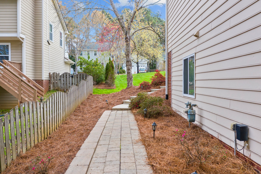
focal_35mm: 28
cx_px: 130
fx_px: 203
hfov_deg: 65.5
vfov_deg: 46.4
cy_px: 87
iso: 100
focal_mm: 10.26
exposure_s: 1/80
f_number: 3.5
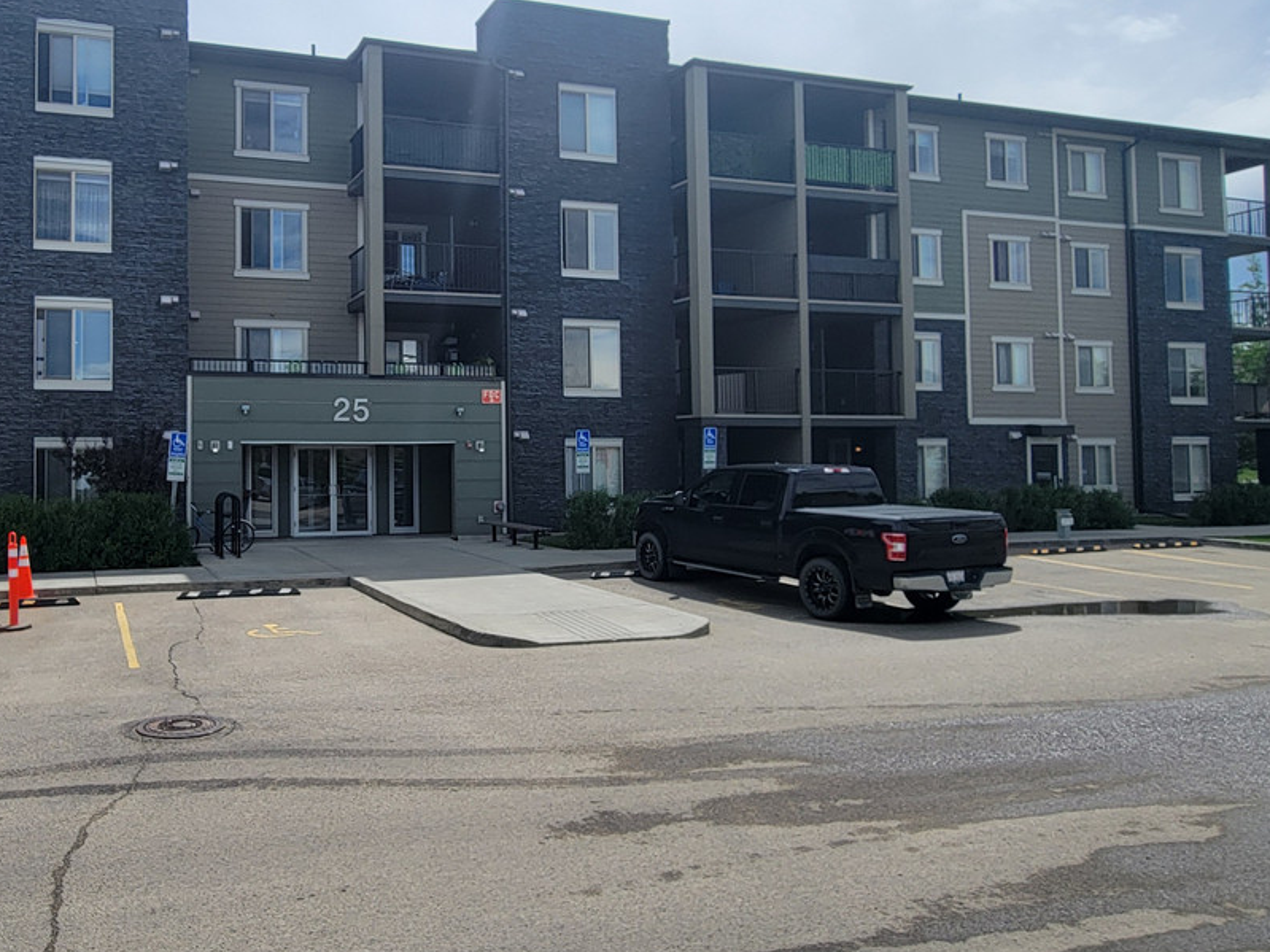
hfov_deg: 66.7
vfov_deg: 54.8
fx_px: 917
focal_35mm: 25
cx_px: 385
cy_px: 424
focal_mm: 2.2
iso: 50
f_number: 2.2
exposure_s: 1/2835
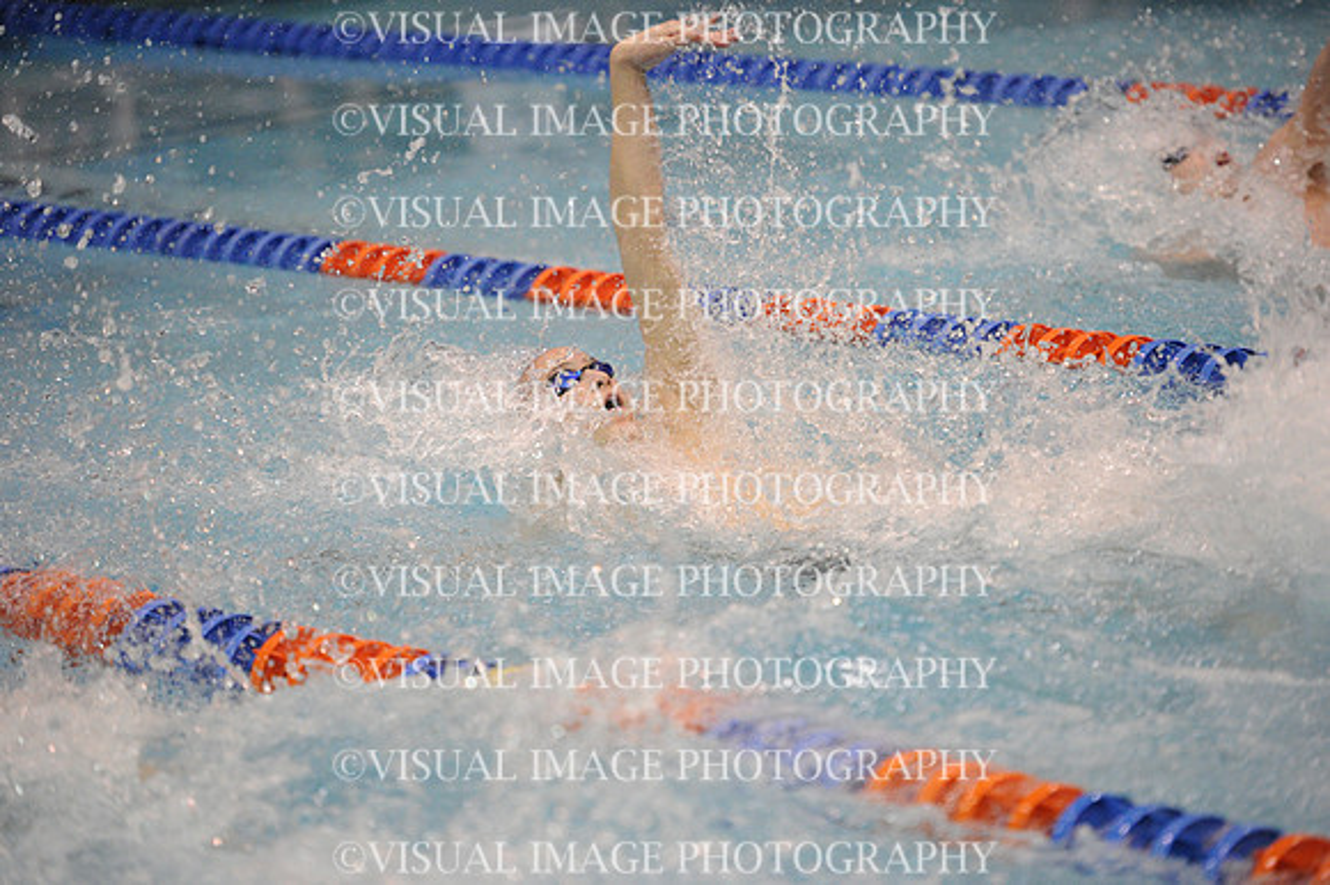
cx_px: 665
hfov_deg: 11.8
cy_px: 442
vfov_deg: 7.8
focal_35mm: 175
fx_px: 6461
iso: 8000
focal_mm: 175
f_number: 2.8
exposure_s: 1/640
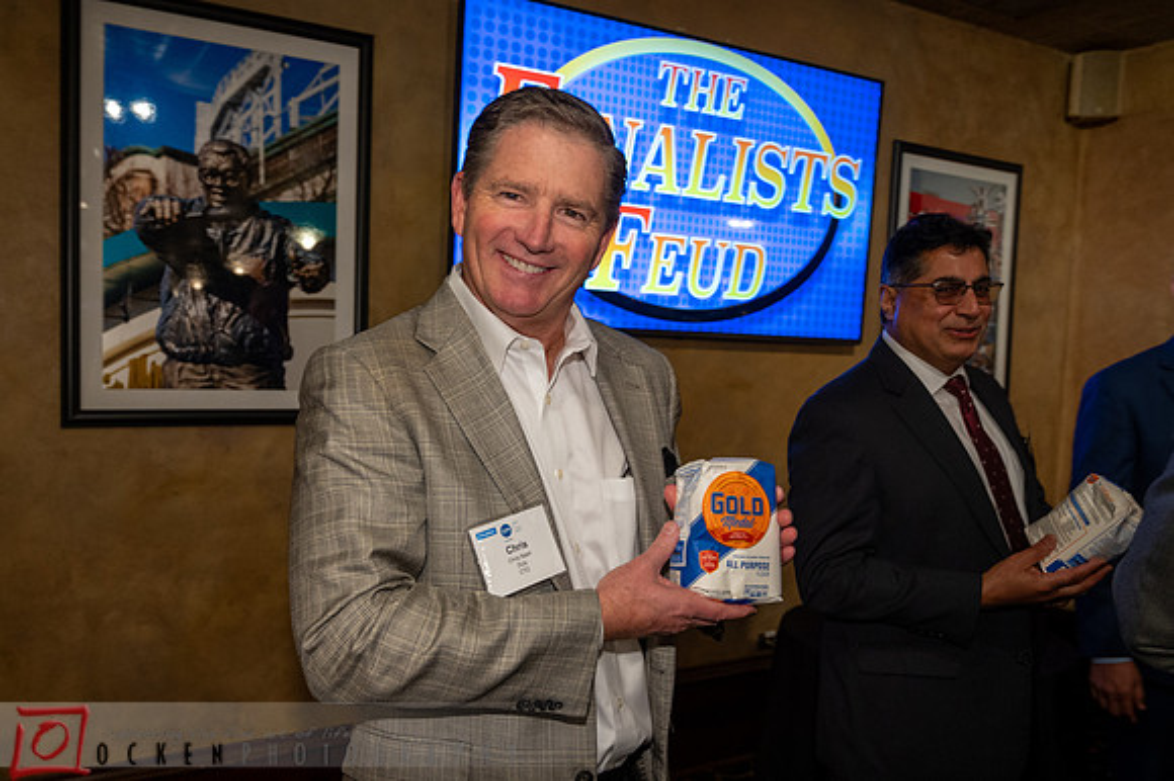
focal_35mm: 30
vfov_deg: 43.1
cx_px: 546
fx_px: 987
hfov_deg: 61.4
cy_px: 415
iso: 2500
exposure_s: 1/100
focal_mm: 27
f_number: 4
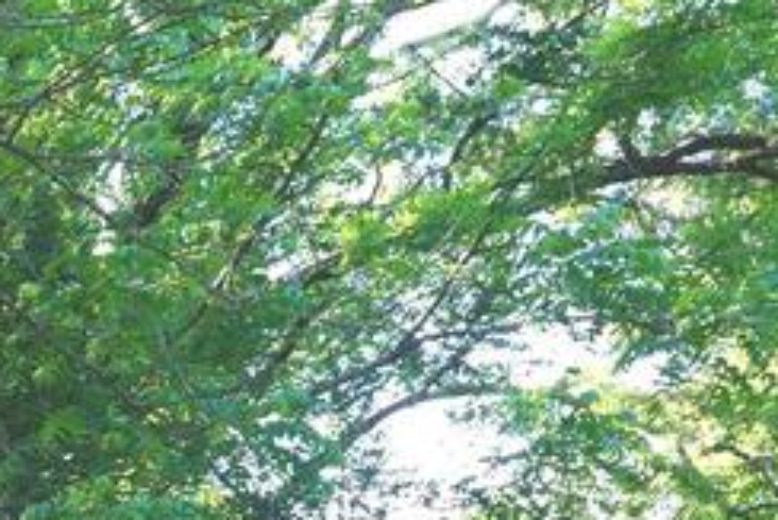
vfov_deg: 10.1
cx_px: -934
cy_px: 1372
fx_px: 2422
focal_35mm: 112
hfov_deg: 14.2
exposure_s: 1/60
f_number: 4
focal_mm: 19
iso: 160
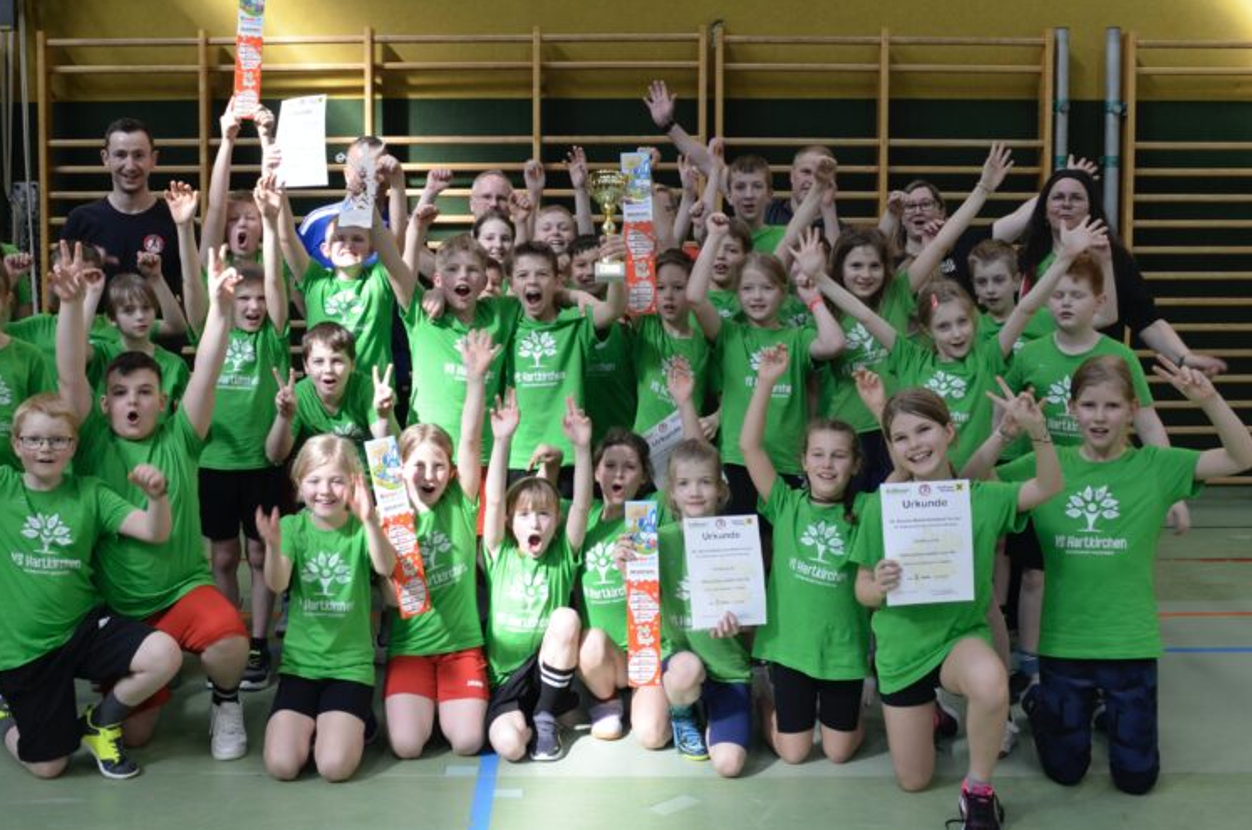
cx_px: 530
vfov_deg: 35.8
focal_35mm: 37
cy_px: 376
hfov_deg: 51.8
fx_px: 1284
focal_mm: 18
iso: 280
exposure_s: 1/125
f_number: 5.6
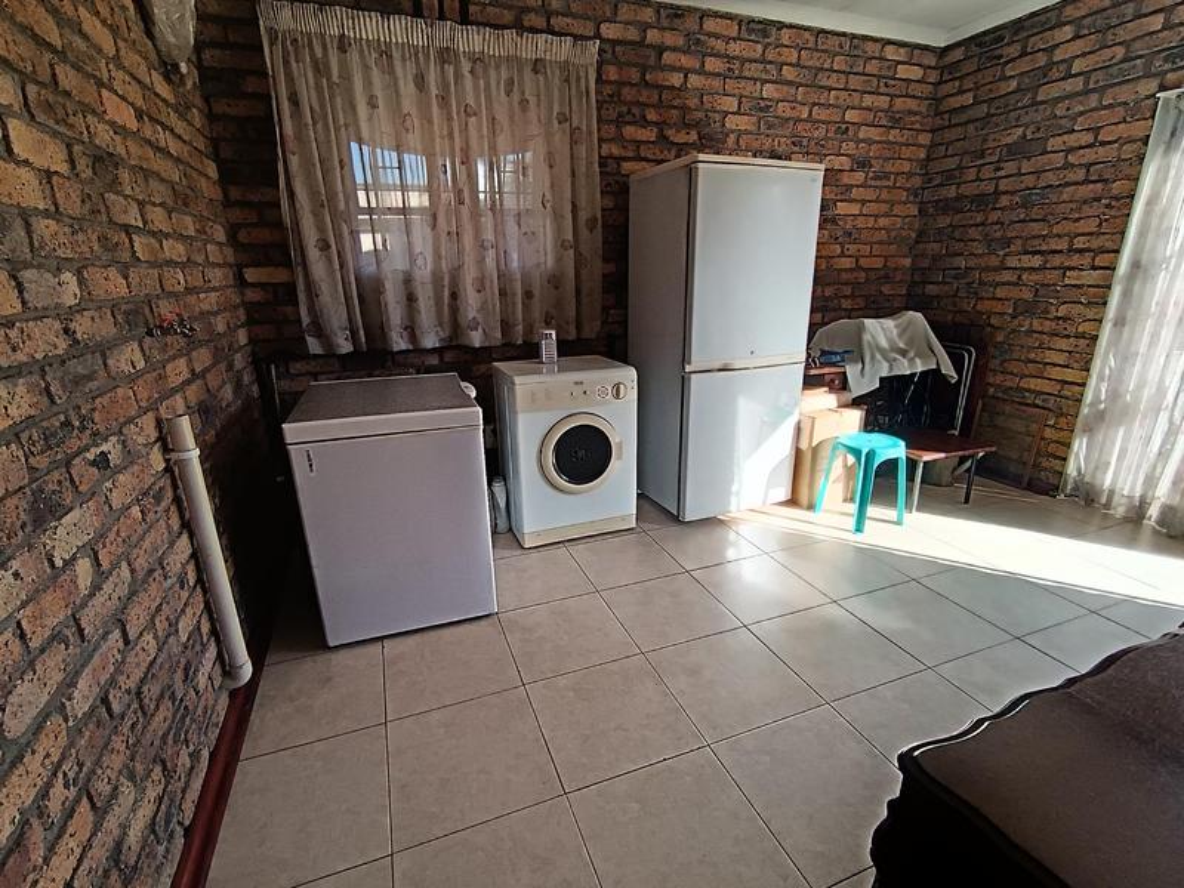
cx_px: 592
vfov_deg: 74.7
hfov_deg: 91.0
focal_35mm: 17
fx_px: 581
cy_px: 444
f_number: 2.2
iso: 223
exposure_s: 1/100
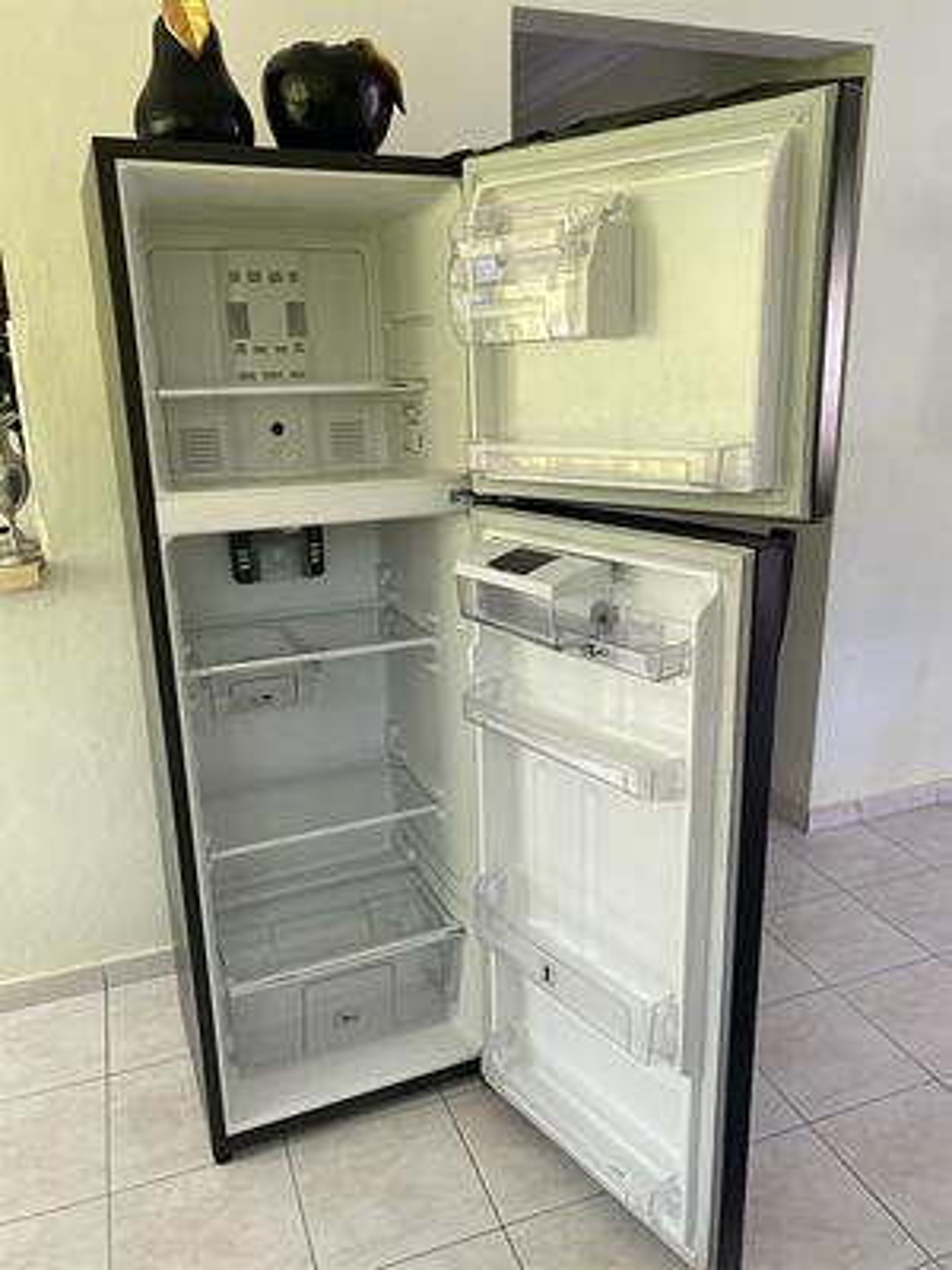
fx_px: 953
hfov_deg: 53.1
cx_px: 476
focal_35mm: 26
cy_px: 635
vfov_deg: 67.3
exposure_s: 1/122
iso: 80
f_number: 1.8
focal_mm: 4.25
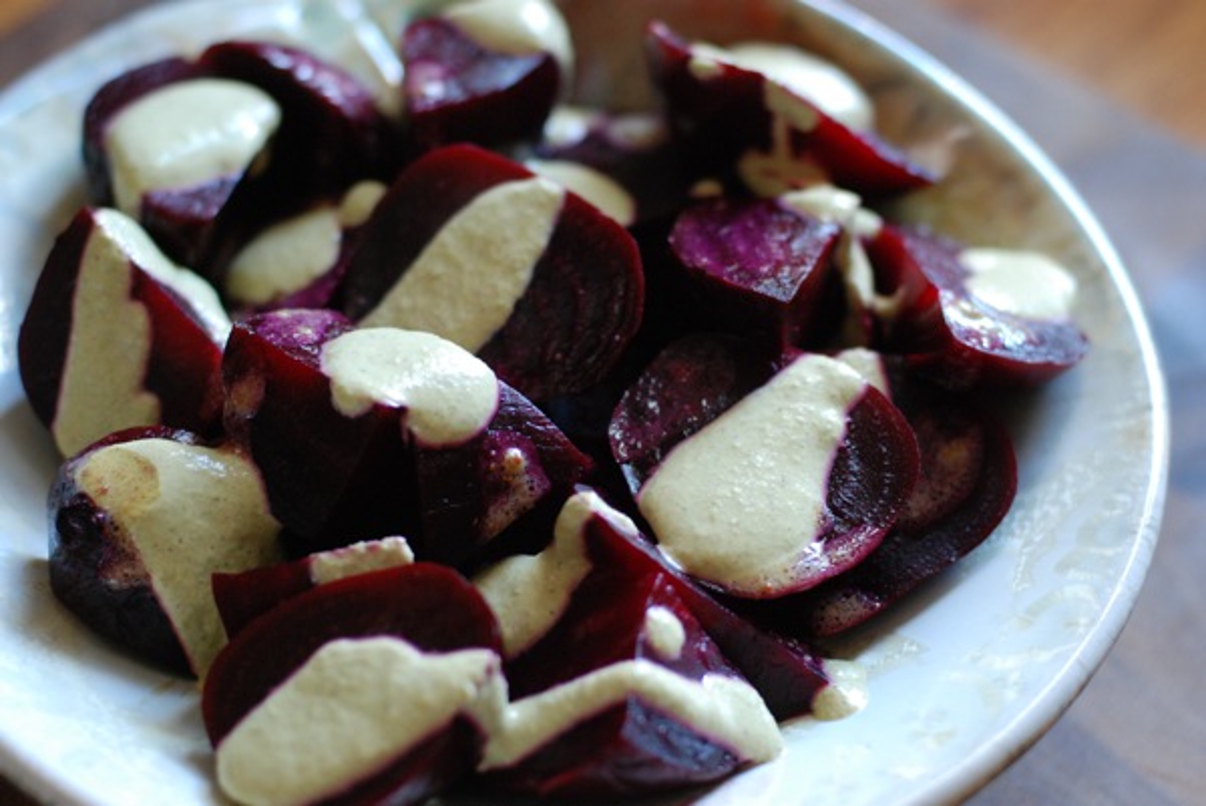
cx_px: 603
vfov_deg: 18.2
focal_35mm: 75
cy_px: 403
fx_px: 2514
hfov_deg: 27.0
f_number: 2.5
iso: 800
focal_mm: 50
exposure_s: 1/60
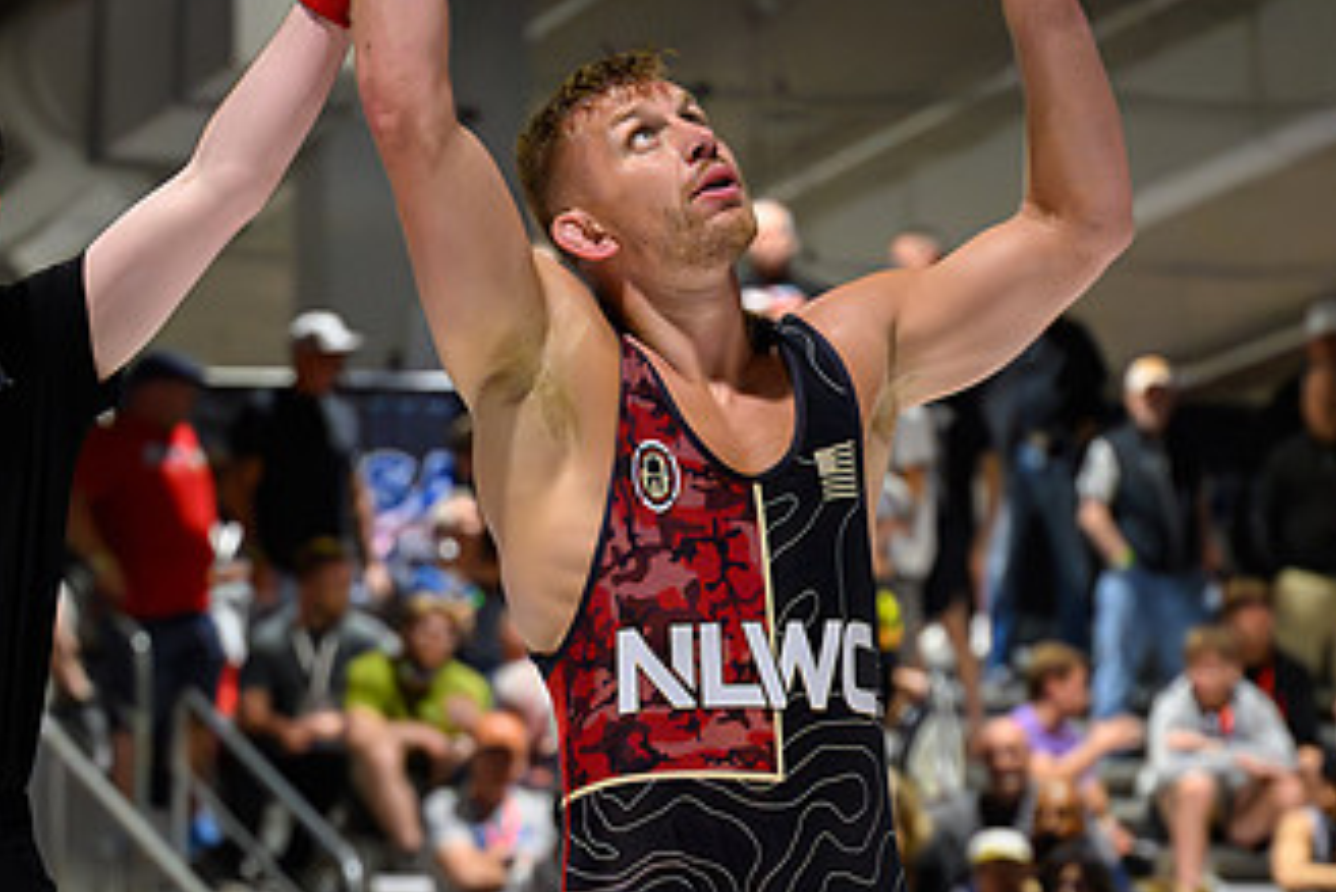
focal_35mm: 208
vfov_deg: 6.6
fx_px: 7722
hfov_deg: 9.9
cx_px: 560
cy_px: 915
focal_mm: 70
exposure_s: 1/640
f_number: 2.8
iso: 6400
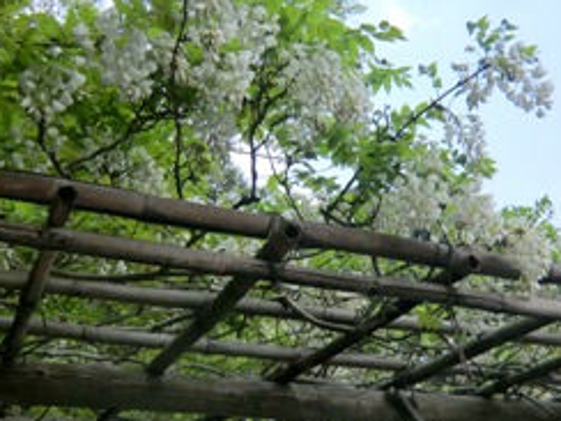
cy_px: 198
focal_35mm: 44
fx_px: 713
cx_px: 317
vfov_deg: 32.9
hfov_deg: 42.9
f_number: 3.2
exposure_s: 1/320
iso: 64
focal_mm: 4.3
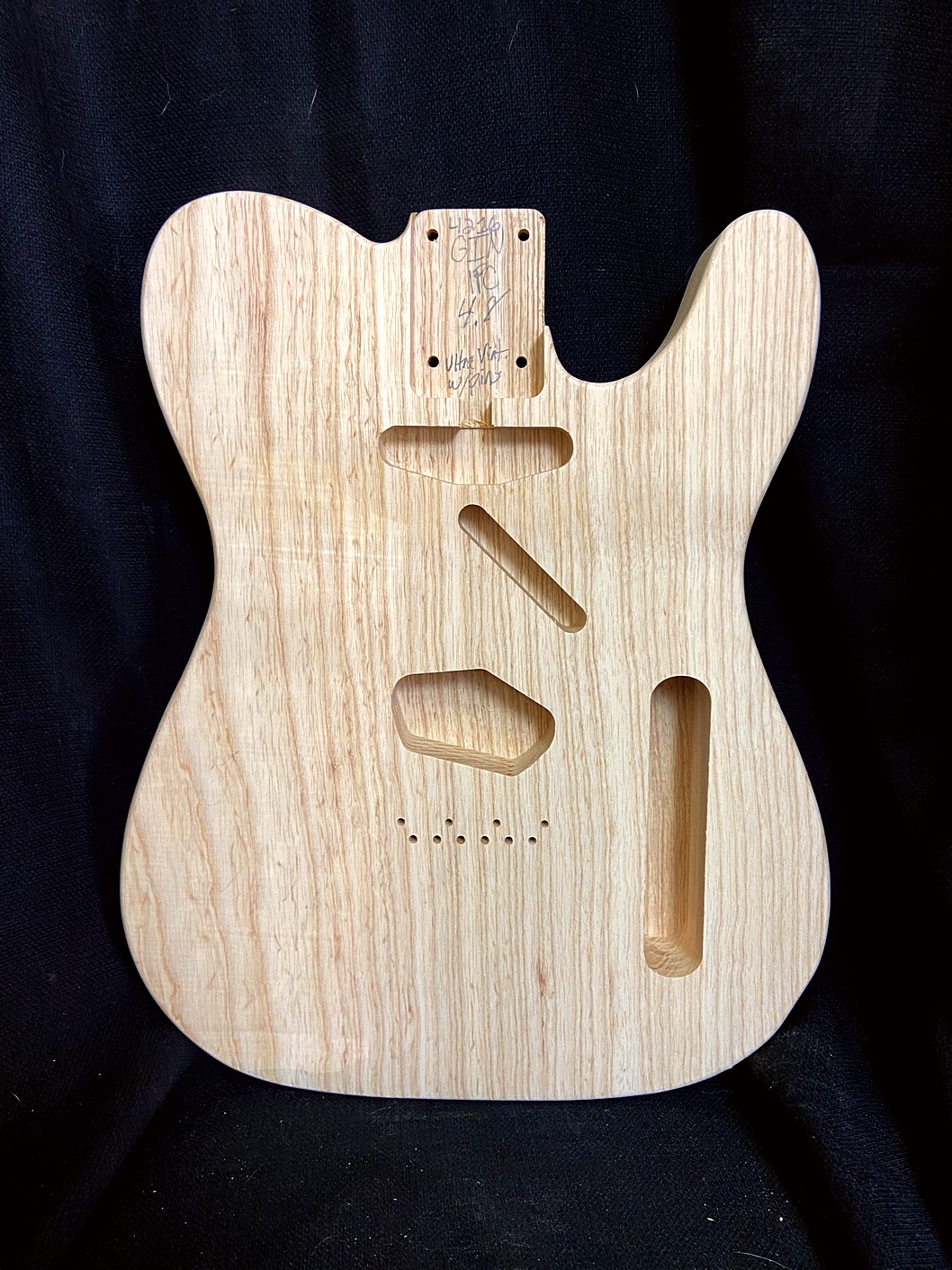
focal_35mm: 26
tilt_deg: -11.1
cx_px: 476
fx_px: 954
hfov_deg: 53.1
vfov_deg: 67.3
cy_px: 635
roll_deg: +1.0
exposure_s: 1/60
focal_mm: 4.25
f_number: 1.8
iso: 125
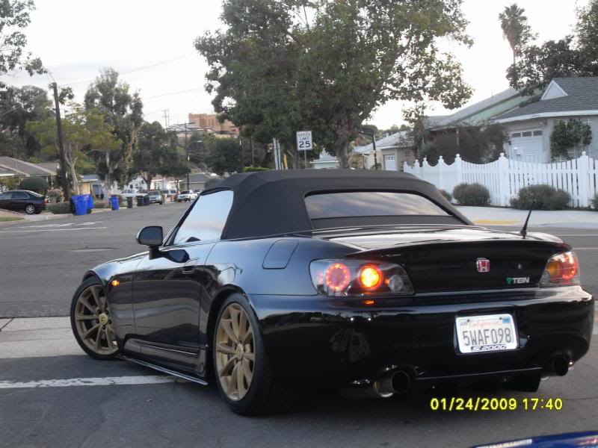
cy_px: 224
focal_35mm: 69
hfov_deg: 28.2
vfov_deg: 21.3
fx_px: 1192
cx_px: 299
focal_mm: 11.8
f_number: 4
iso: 120
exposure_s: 1/60
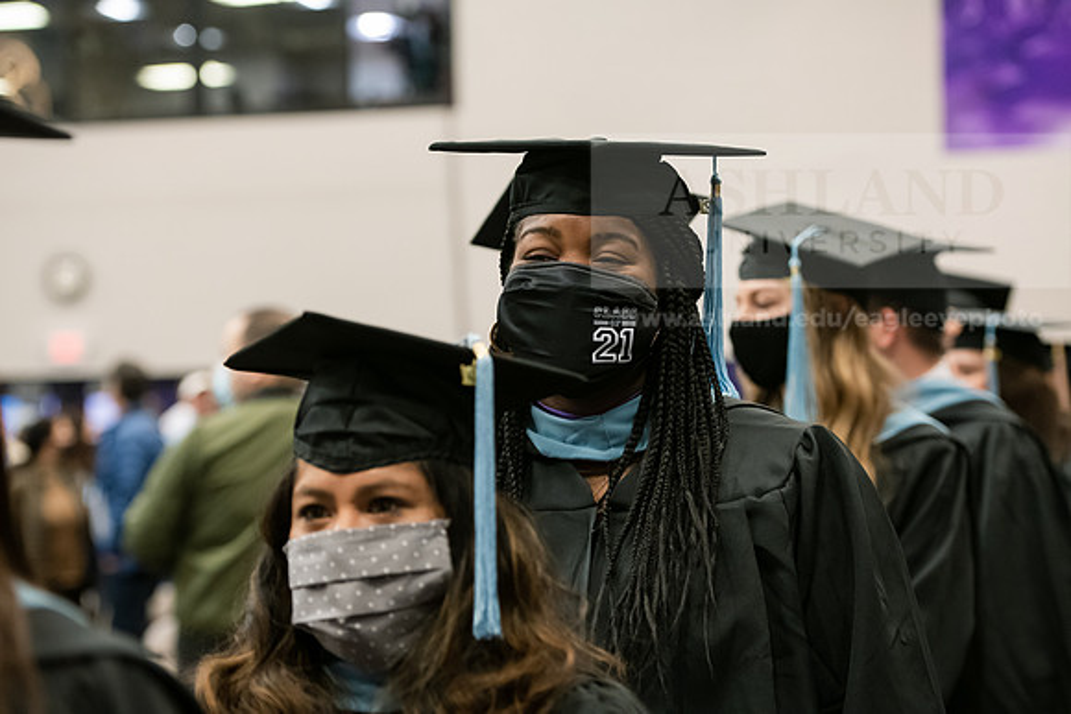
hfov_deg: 21.5
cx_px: 536
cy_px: 357
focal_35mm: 95
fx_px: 2827
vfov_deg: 14.4
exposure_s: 1/200
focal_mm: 95
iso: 2000
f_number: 4
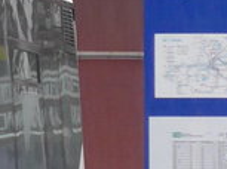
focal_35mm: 676
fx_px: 4423
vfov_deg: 2.2
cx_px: -475
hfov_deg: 2.9
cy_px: 92
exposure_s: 1/60
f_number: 4.5
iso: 400
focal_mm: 17
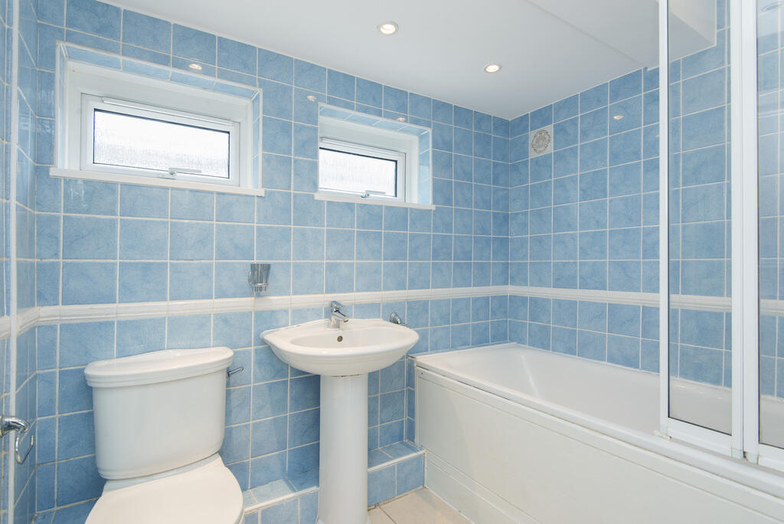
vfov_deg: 67.5
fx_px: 392
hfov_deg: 90.0
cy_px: 262
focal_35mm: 18
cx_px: 392
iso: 200
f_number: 8
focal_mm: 18
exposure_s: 1/6
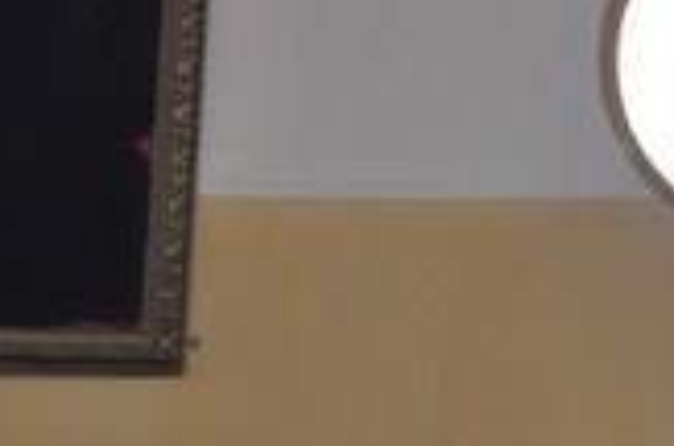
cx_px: 1274
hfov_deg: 6.2
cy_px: 741
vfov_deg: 4.2
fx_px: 6053
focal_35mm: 324
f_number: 5.6
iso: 800
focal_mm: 55
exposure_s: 1/80
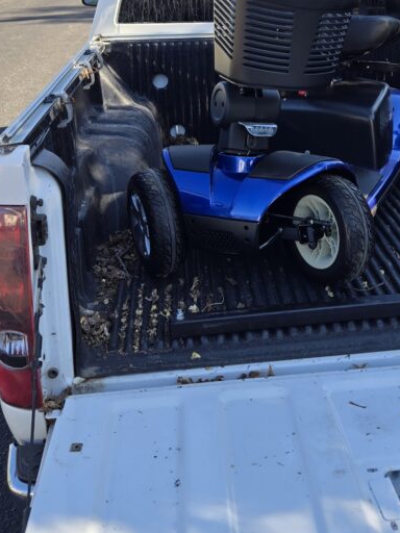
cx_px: 293
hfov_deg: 31.0
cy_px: 116
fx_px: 709
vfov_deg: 39.8
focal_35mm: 46
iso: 25
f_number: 1.8
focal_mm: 5.4
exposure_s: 1/624
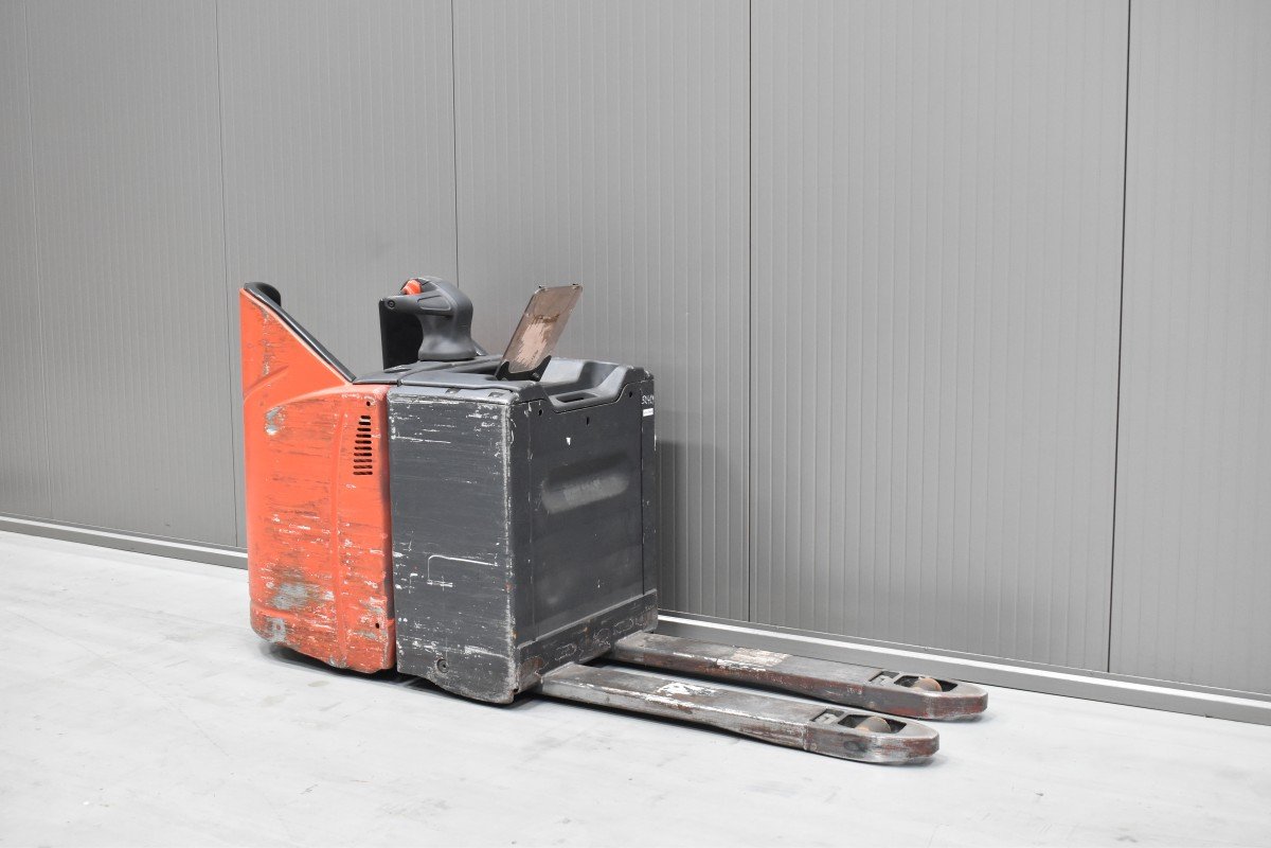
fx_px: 1483
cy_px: 424
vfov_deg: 31.9
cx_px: 636
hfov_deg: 46.4
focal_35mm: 42
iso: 1600
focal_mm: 28
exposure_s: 1/30
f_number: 5.6
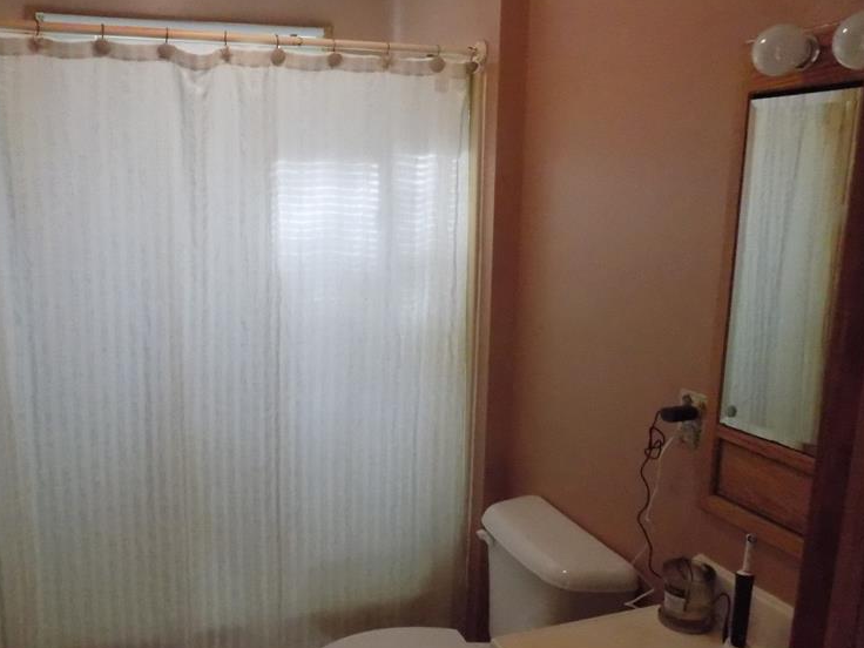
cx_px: 344
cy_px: 364
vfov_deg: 44.1
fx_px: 799
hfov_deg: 56.4
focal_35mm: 32
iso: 800
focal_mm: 4
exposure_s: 1/80
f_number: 3.1
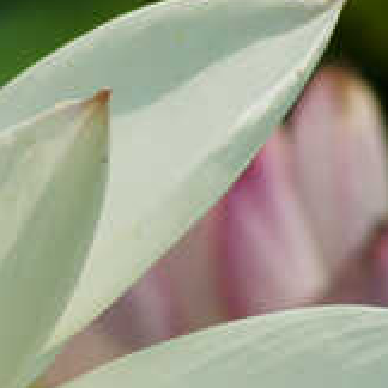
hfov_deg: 1.1
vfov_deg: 1.1
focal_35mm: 1576
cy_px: 271
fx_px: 19986
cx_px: -127
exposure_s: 1/500
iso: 200
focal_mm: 200
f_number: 14
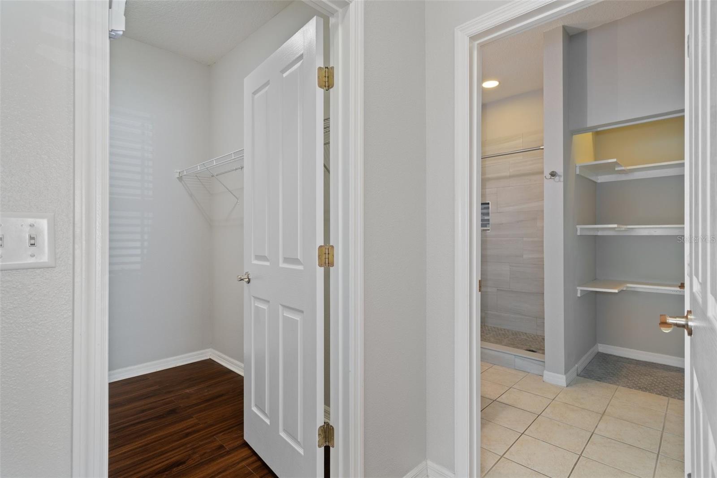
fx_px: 338
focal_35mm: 17
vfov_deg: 70.4
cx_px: 358
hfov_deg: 93.3
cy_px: 239
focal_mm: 17
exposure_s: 2
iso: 320
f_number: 9
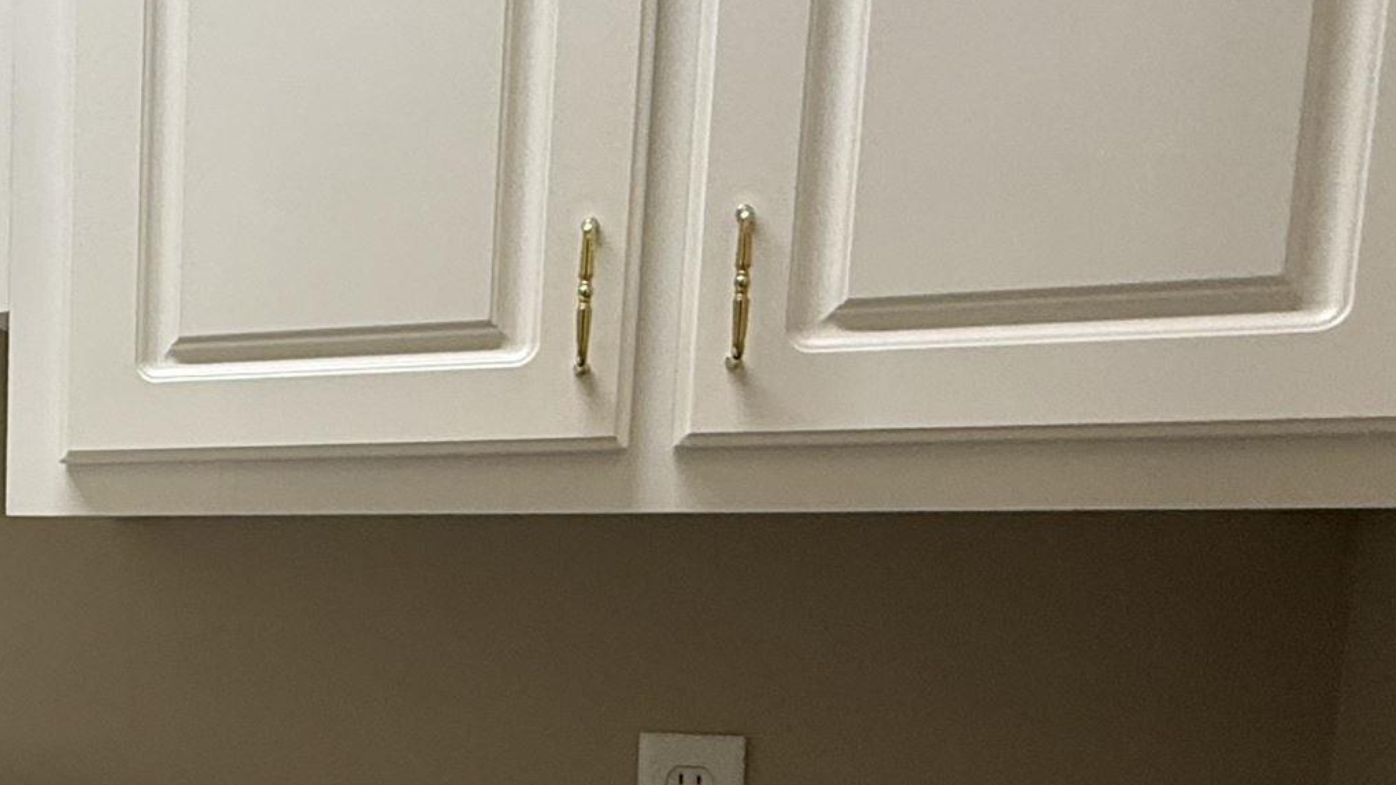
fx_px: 1703
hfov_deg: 35.8
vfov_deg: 24.9
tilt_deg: -7.2
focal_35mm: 46
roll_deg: +0.8
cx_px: -240
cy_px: 751
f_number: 2.2
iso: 250
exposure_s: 1/120
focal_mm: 2.22
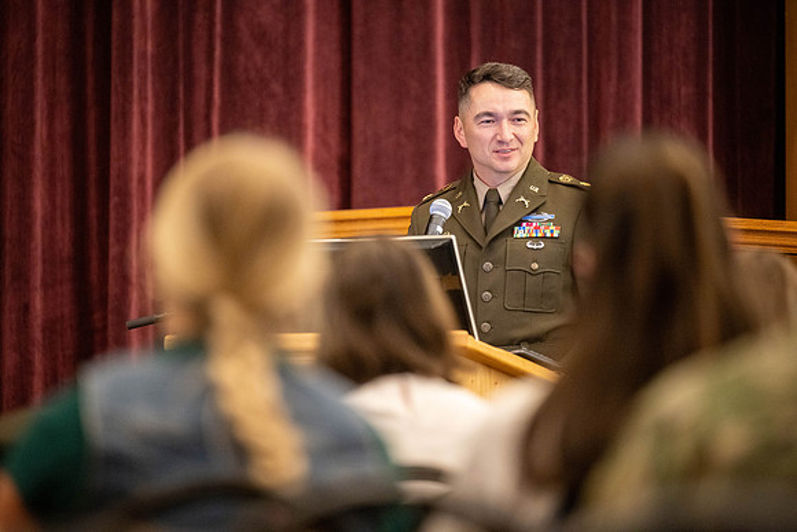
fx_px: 4429
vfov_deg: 6.9
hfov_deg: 10.3
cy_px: 266
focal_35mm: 200
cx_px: 398
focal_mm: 200
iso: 5000
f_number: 2.8
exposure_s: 1/200
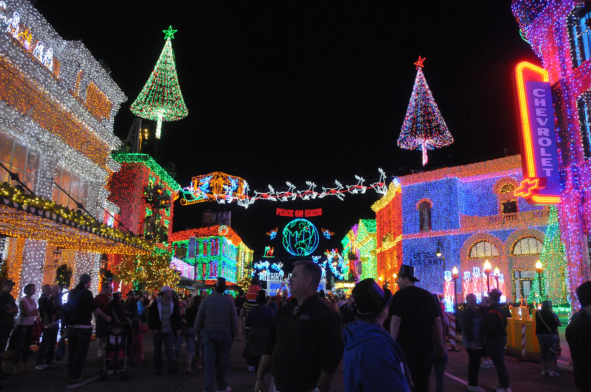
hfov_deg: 67.4
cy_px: 196
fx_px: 443
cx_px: 296
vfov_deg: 47.8
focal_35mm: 27
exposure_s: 1/60
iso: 2200
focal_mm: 18
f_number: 3.5
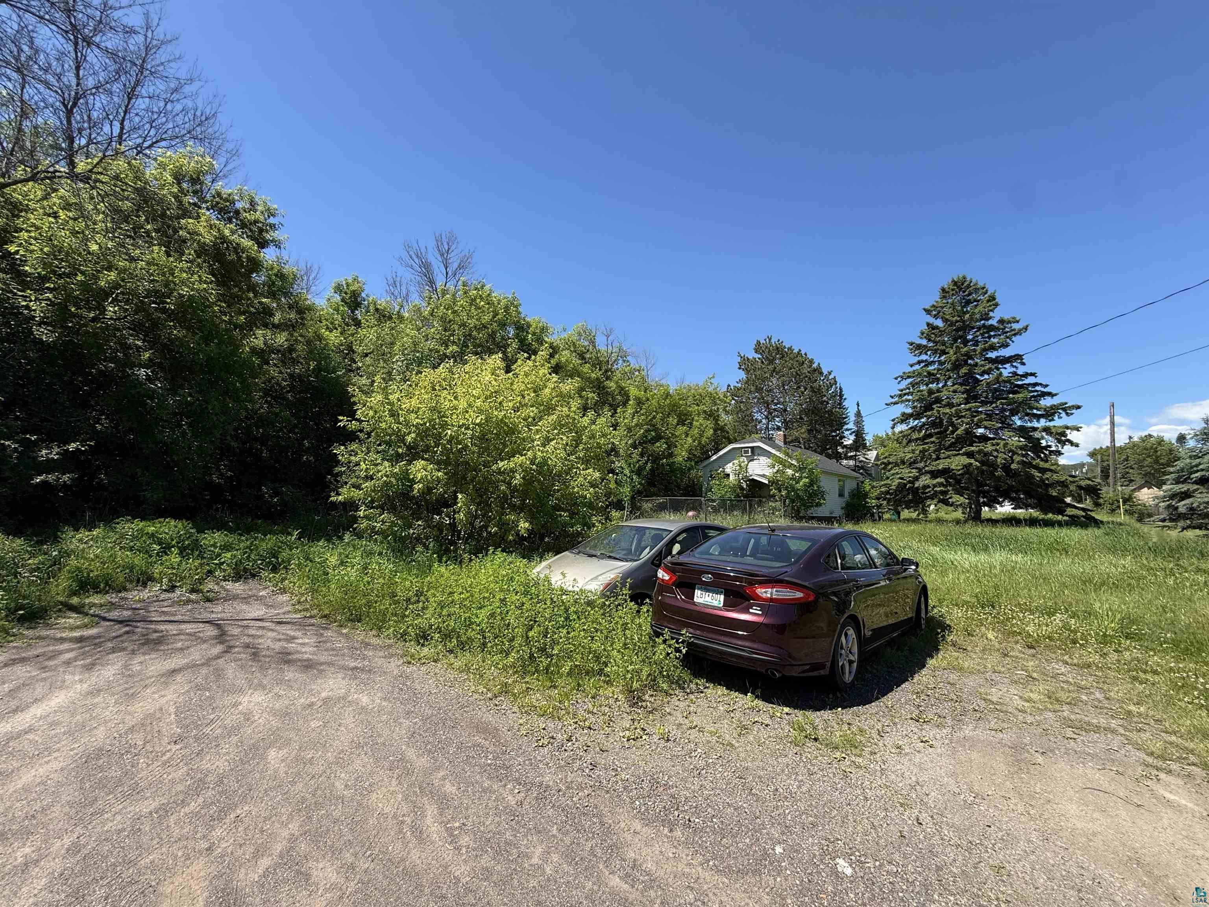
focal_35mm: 14
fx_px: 489
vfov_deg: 85.7
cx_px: 604
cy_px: 454
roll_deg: -2.4
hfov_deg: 102.1
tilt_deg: +5.0
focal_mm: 2.22
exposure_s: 1/955
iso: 50
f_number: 2.2
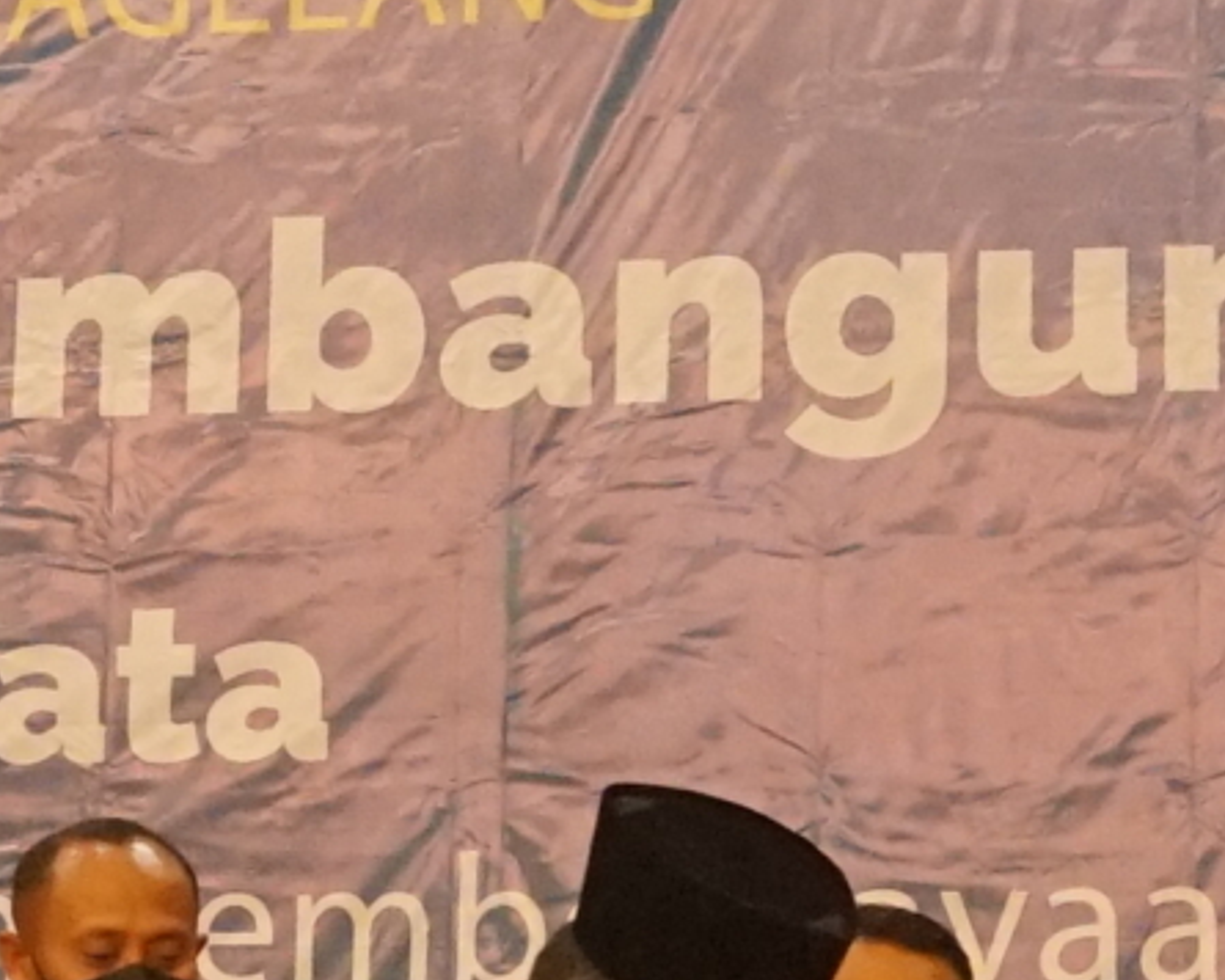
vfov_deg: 9.5
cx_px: 295
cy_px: 662
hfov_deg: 11.9
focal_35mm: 162
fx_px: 5873
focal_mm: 20
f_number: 4
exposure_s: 1/50
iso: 4000
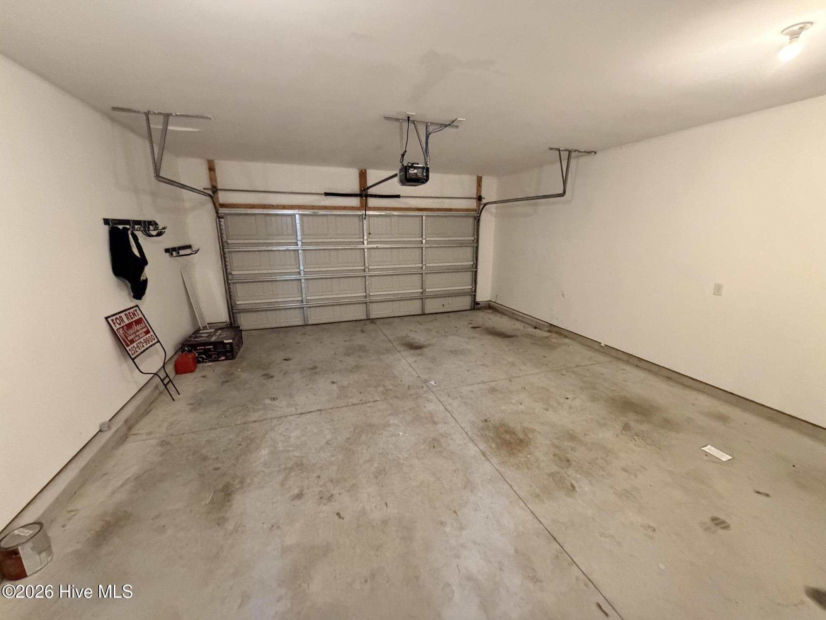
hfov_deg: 102.1
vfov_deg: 85.7
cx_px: 413
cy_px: 310
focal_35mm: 14
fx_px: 334
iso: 800
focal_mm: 2.22
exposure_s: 1/60
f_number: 2.2
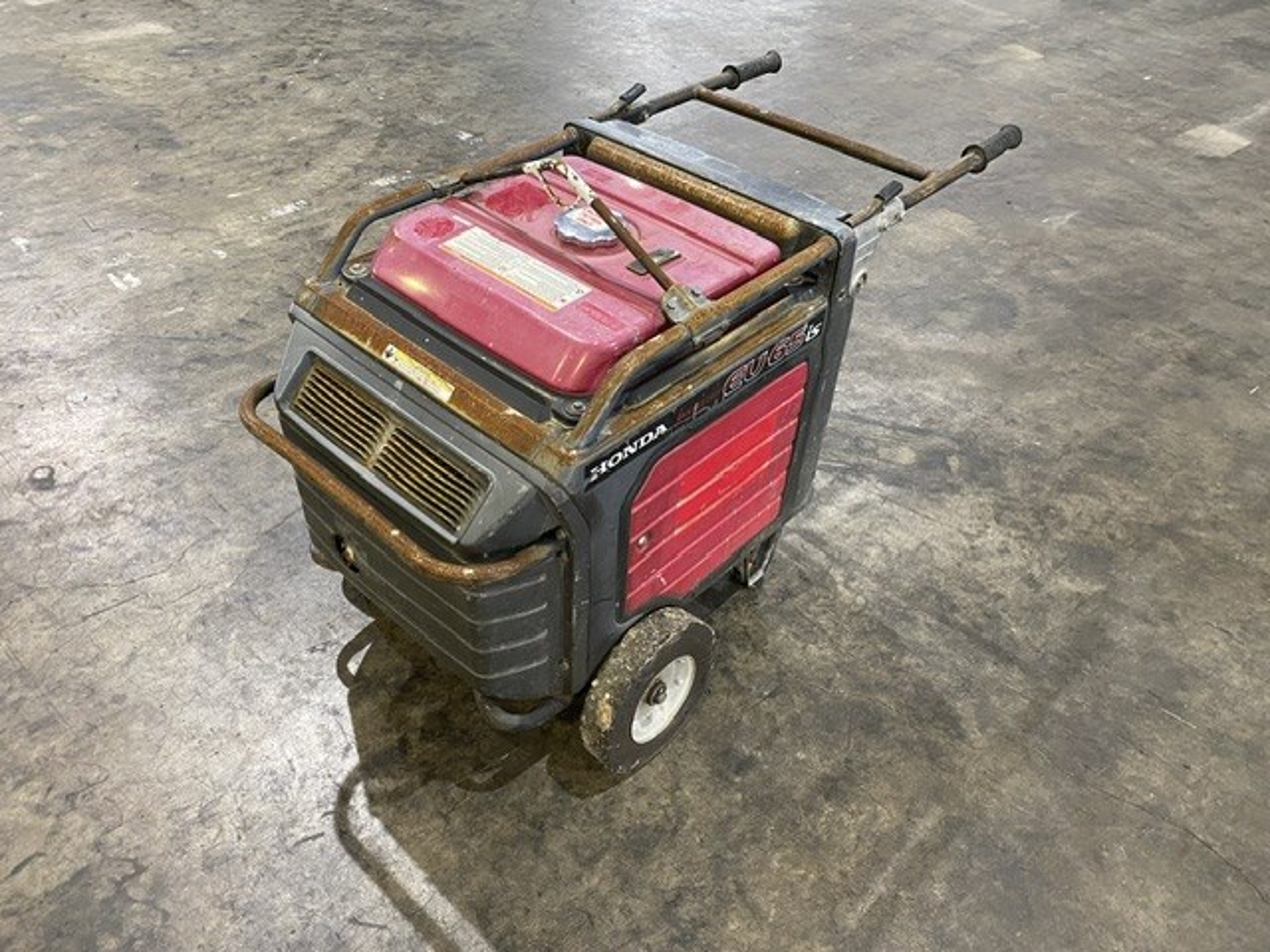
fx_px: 954
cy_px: 476
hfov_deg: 67.3
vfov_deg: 53.1
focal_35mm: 26
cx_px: 635
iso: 400
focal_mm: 4.25
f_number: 1.8
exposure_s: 1/60
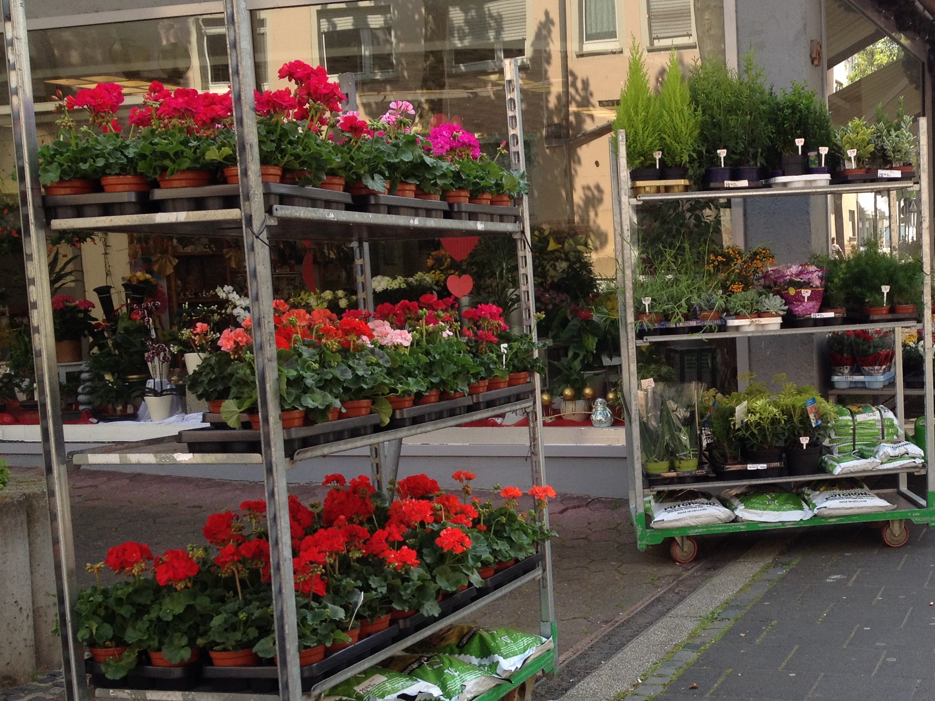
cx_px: 739
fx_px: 1513
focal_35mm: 56
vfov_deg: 26.1
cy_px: 415
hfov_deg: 33.4
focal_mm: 4.28
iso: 50
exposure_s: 1/232
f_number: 2.4
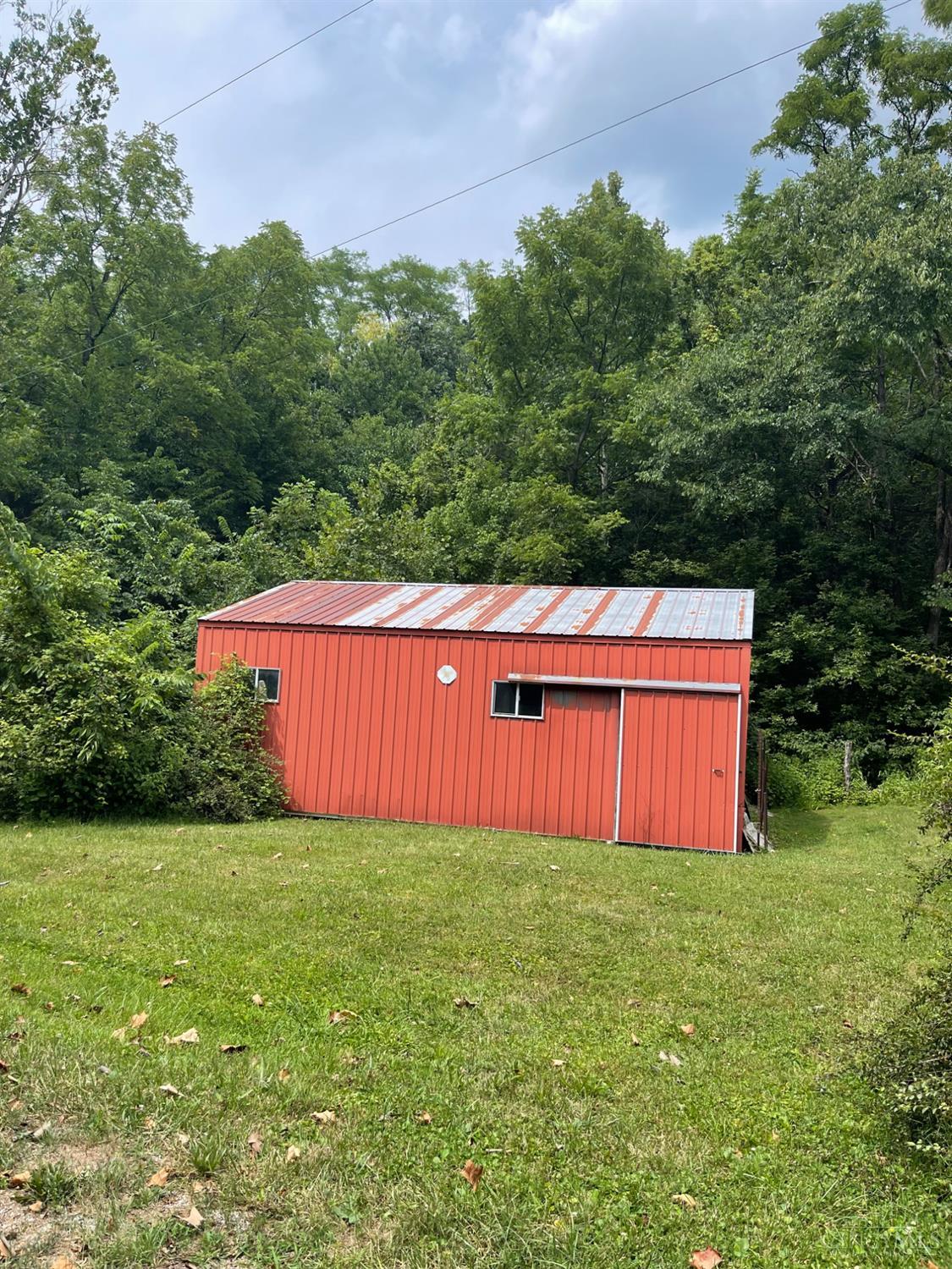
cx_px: 476
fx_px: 917
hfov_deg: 54.9
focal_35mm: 25
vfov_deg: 69.4
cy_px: 634
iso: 32
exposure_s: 1/1439
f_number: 1.6
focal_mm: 5.1
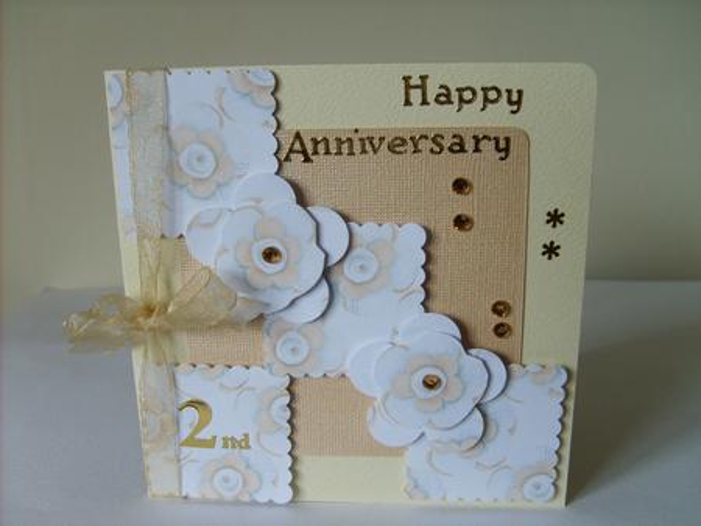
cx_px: 350
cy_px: 263
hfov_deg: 52.6
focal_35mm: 35
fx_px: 709
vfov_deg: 40.7
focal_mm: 5.8
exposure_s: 1/90
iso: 50
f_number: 2.8
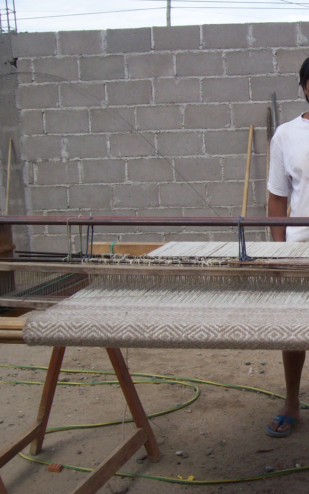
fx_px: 781
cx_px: 338
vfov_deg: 35.1
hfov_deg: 21.3
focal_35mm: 58
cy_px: 256
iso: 80
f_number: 4.8
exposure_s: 1/426
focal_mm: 6
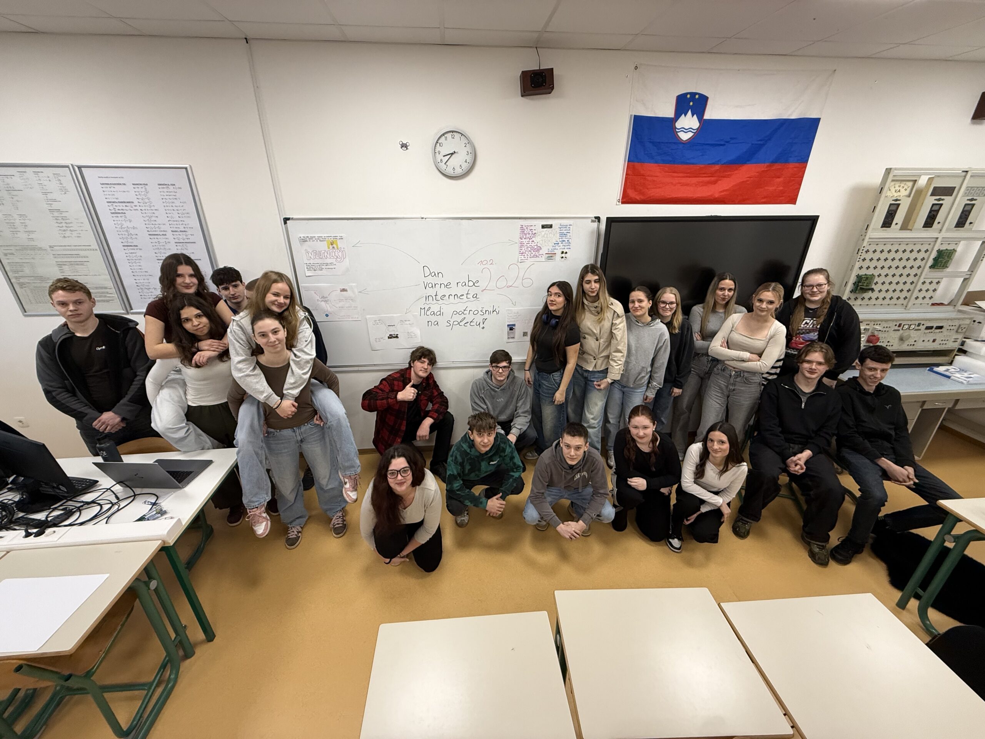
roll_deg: +0.2
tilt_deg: -23.8
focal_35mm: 14
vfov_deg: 85.7
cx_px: 492
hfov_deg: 102.1
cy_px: 370
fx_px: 398
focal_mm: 2.22
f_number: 2.2
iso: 250
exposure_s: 1/100
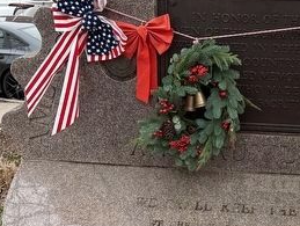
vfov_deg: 19.9
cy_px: 146
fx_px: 642
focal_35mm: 74
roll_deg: -1.9
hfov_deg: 25.9
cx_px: 228
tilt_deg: -19.0
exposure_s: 1/788
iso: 80
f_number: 1.78
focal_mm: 6.76
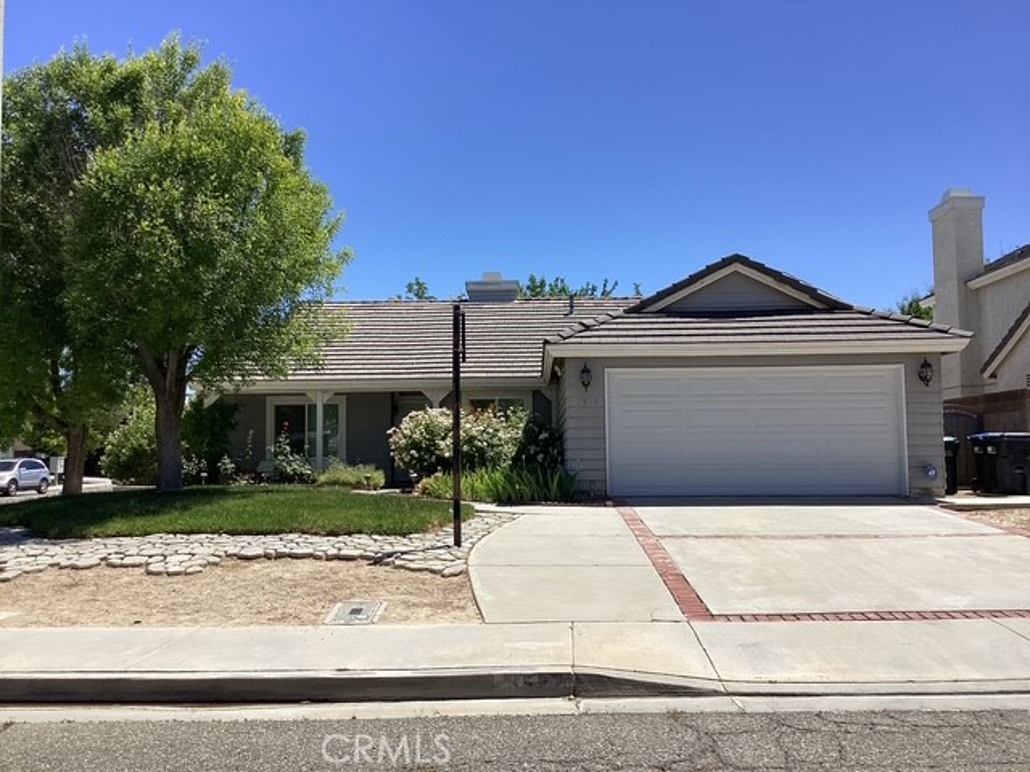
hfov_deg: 58.4
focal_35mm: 31
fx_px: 922
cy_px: 386
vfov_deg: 45.4
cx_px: 515
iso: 25
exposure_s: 1/1852
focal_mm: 3.3
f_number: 2.4
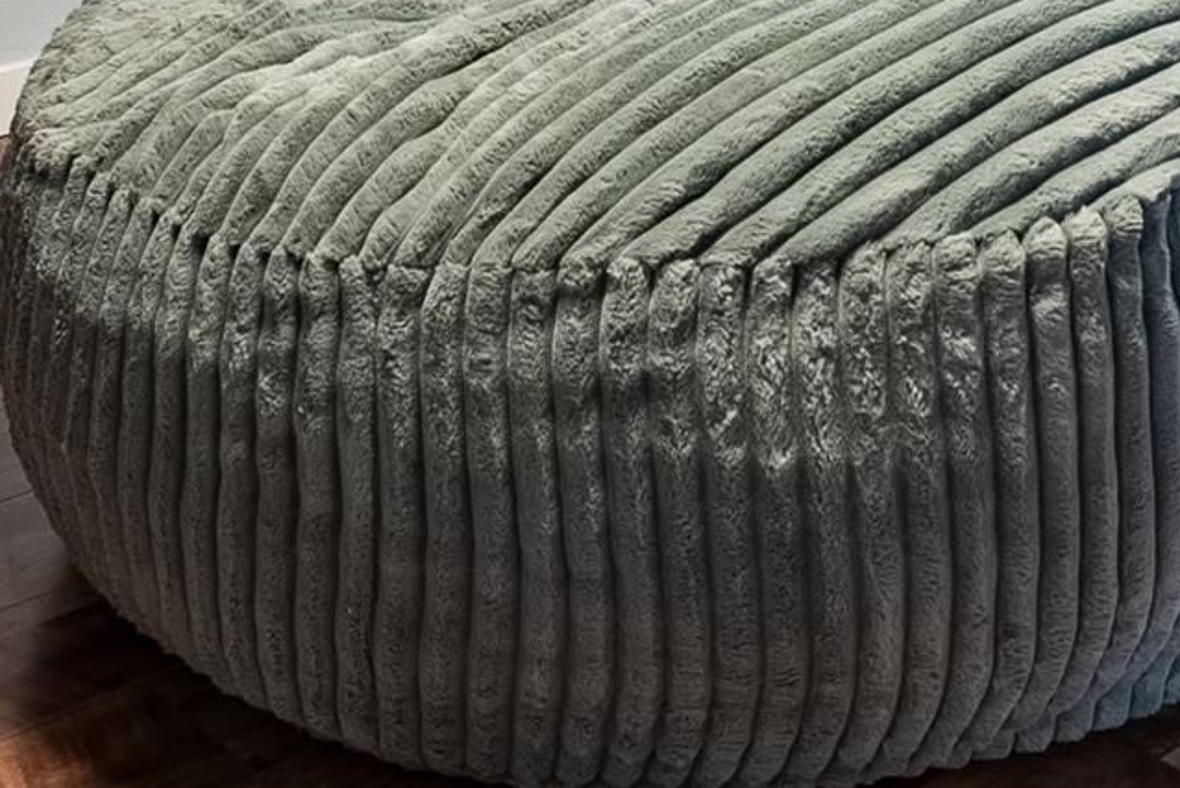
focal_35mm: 77
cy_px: -614
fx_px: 2525
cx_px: 866
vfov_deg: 15.4
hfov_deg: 26.0
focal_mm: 16
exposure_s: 1/80
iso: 400
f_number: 8
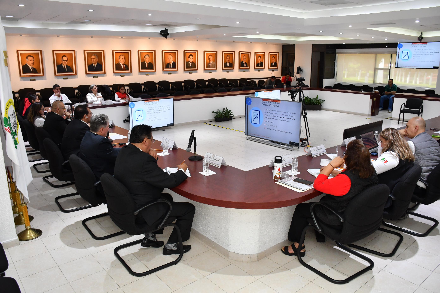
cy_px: 146
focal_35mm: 27
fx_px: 330
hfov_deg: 67.4
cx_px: 220
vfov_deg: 47.9
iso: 1250
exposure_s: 1/100
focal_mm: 18
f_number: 5.6
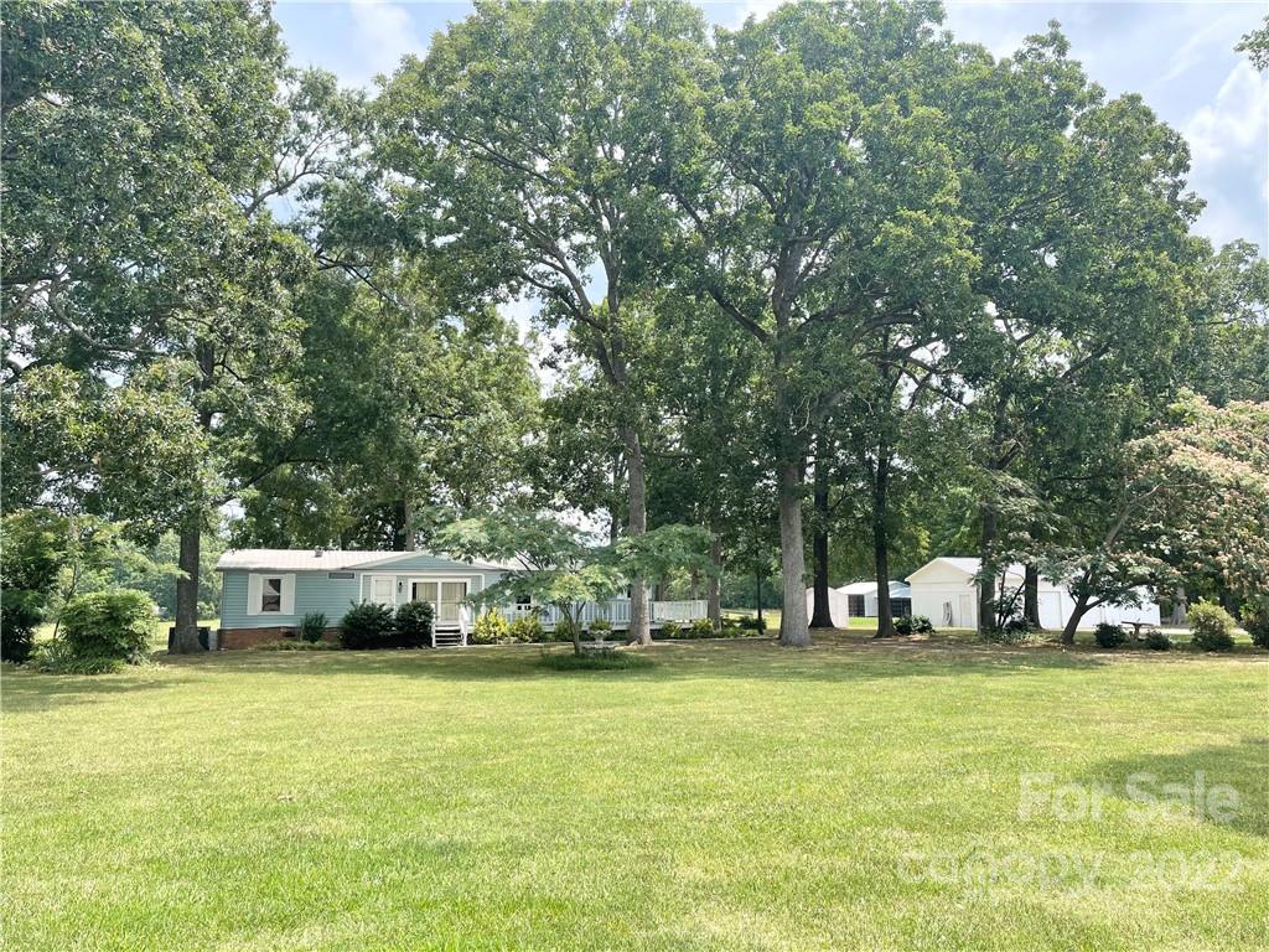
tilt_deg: +6.1
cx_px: 634
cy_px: 476
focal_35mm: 26
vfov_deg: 53.1
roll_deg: -0.1
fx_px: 953
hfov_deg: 67.3
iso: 32
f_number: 1.6
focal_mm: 5.1
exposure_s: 1/1266
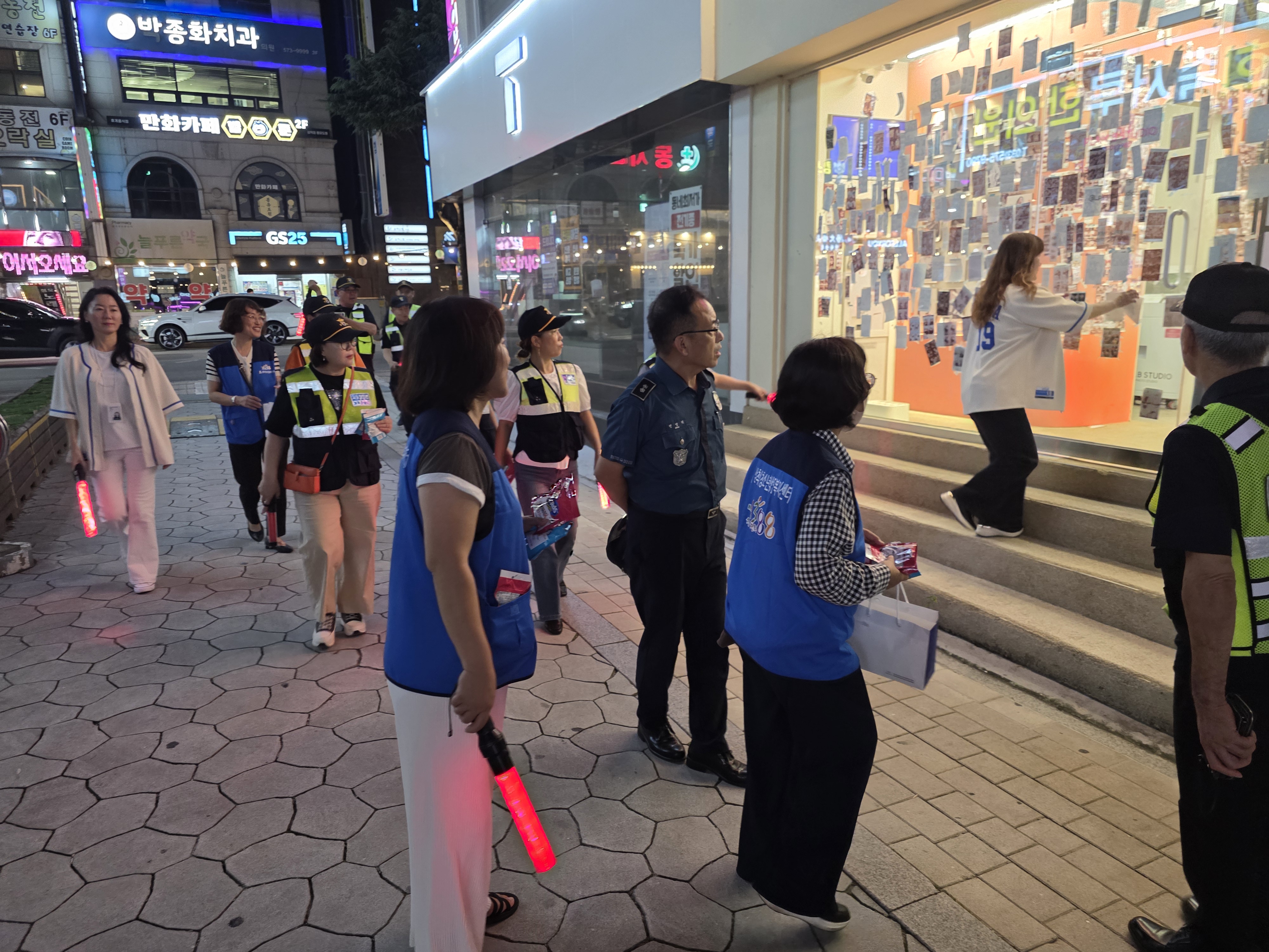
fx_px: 843
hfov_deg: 73.9
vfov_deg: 58.9
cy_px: 476
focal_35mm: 23
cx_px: 634
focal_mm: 6.3
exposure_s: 1/120
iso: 400
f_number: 1.7
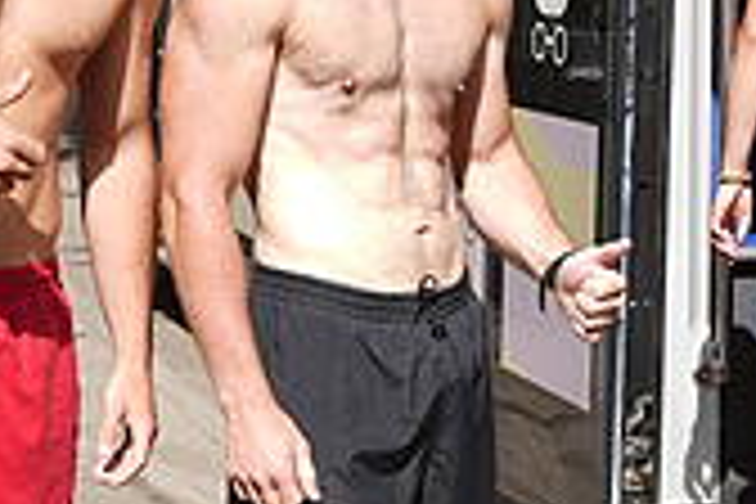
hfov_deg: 16.1
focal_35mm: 127
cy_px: 284
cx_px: 461
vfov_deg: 10.8
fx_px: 2667
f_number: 5
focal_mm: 35
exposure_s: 1/250
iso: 50
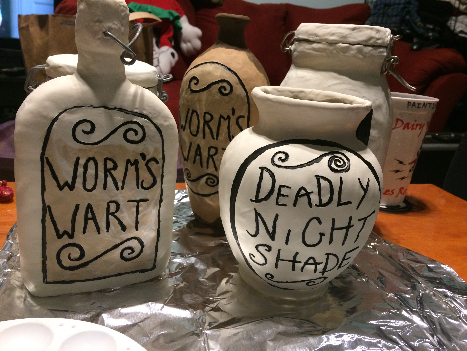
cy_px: 176
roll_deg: -6.5
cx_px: 234
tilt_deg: -19.0
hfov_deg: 61.7
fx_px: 391
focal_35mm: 29
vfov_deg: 48.2
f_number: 2.2
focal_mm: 4.15
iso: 200
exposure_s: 1/30
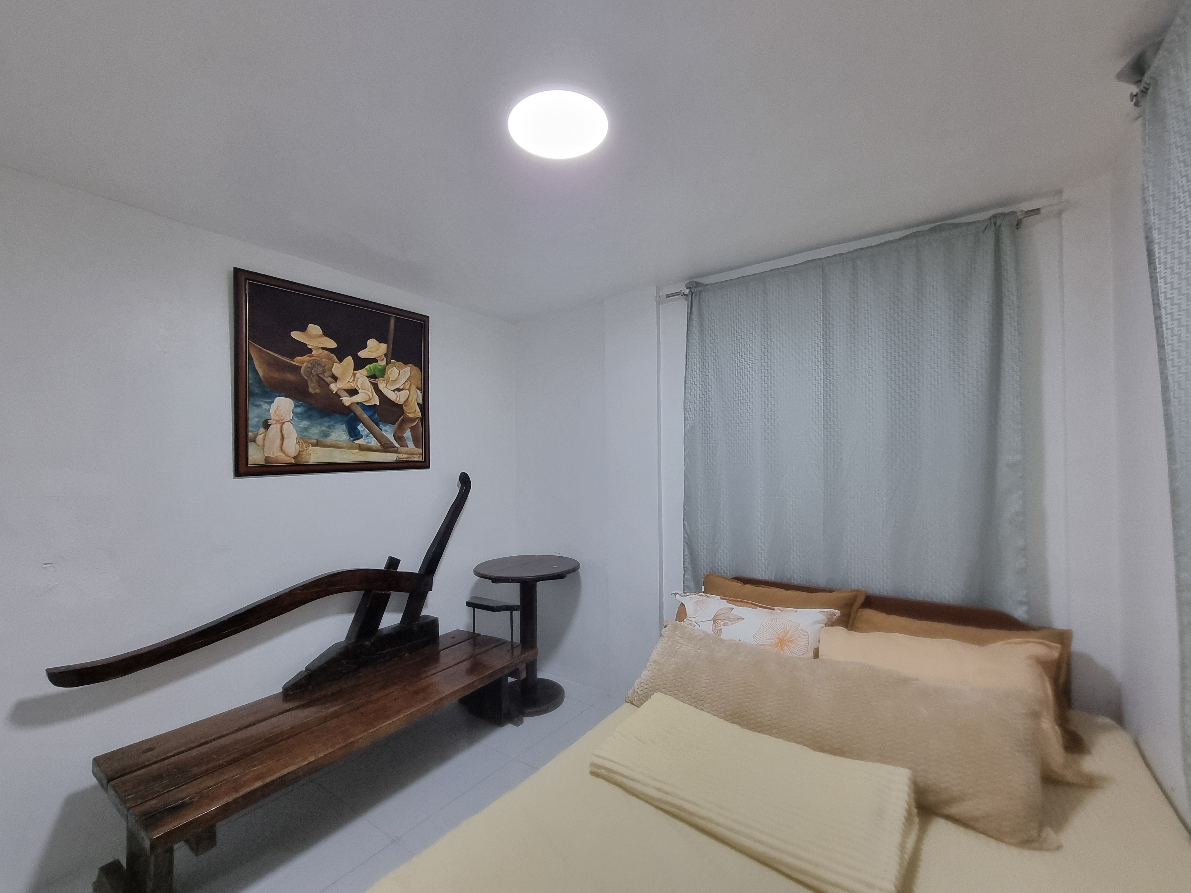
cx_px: 596
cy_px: 446
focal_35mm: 13
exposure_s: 1/60
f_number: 2.2
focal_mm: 2.2
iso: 400
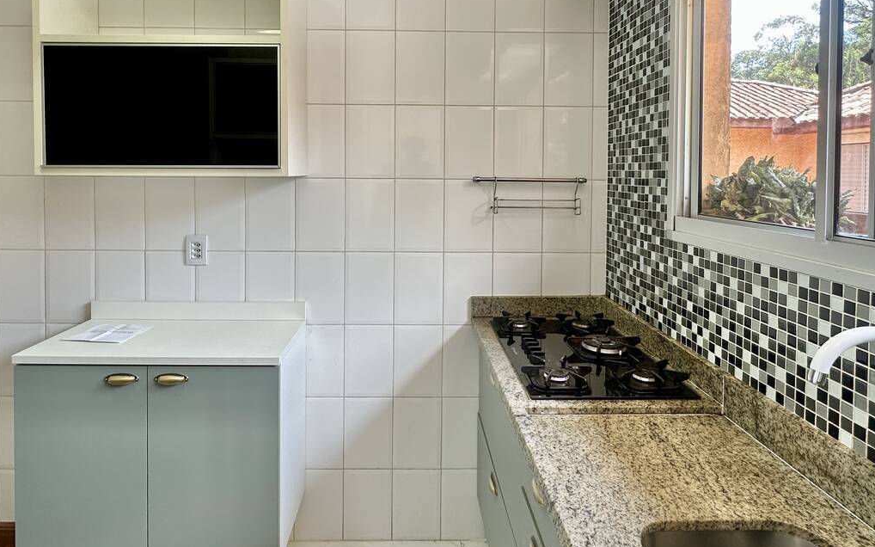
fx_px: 501
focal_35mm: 21
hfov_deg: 82.2
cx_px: 415
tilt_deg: -0.9
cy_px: 183
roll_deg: -0.6
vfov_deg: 56.1
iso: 50
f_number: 2.2
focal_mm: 2.22
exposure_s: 1/99
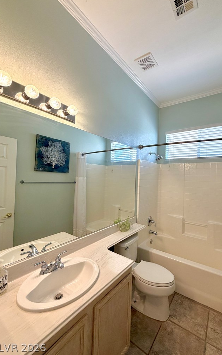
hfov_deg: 74.2
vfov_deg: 101.5
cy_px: 176
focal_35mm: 15
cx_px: 130
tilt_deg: +1.0
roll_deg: -1.0
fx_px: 145
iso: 125
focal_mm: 2.22
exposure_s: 1/120
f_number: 2.2
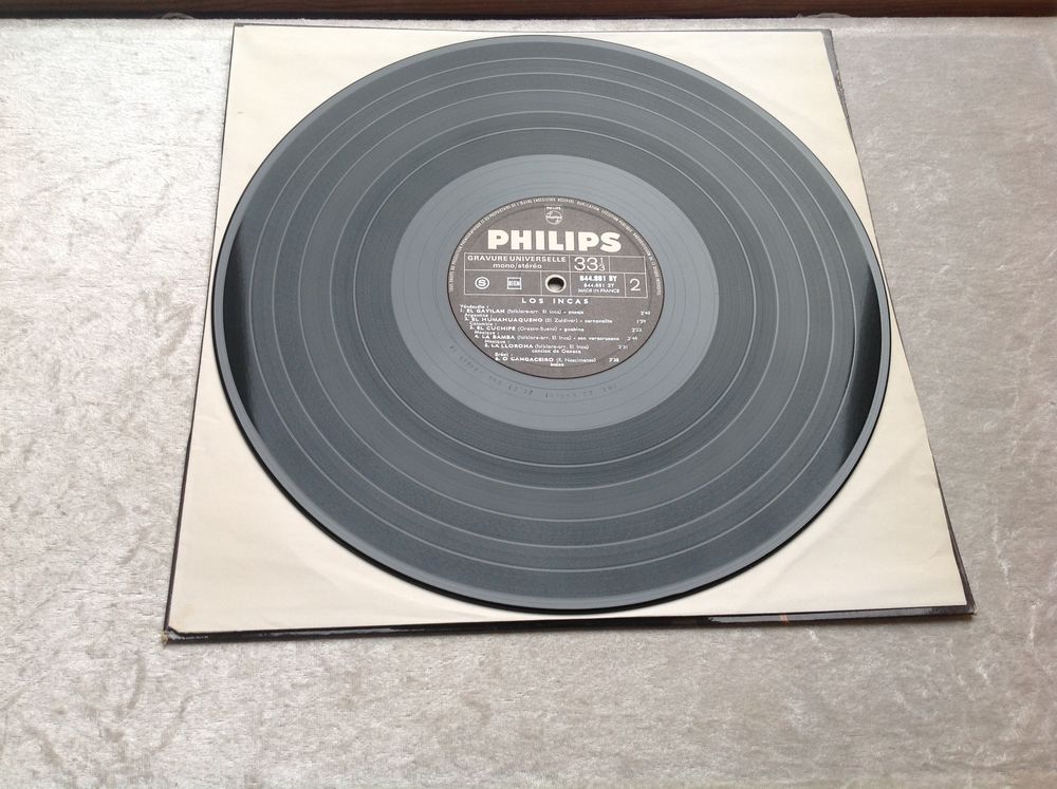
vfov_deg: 40.6
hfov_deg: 52.7
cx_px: 528
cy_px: 394
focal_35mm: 35
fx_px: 1067
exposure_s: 1/40
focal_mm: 4.28
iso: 50
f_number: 2.4
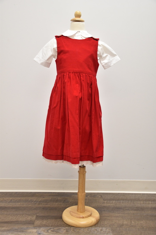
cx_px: 78
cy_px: 118
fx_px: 292
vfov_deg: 43.6
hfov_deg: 29.9
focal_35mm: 45
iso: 1000
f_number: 4.5
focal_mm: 30
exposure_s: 1/80
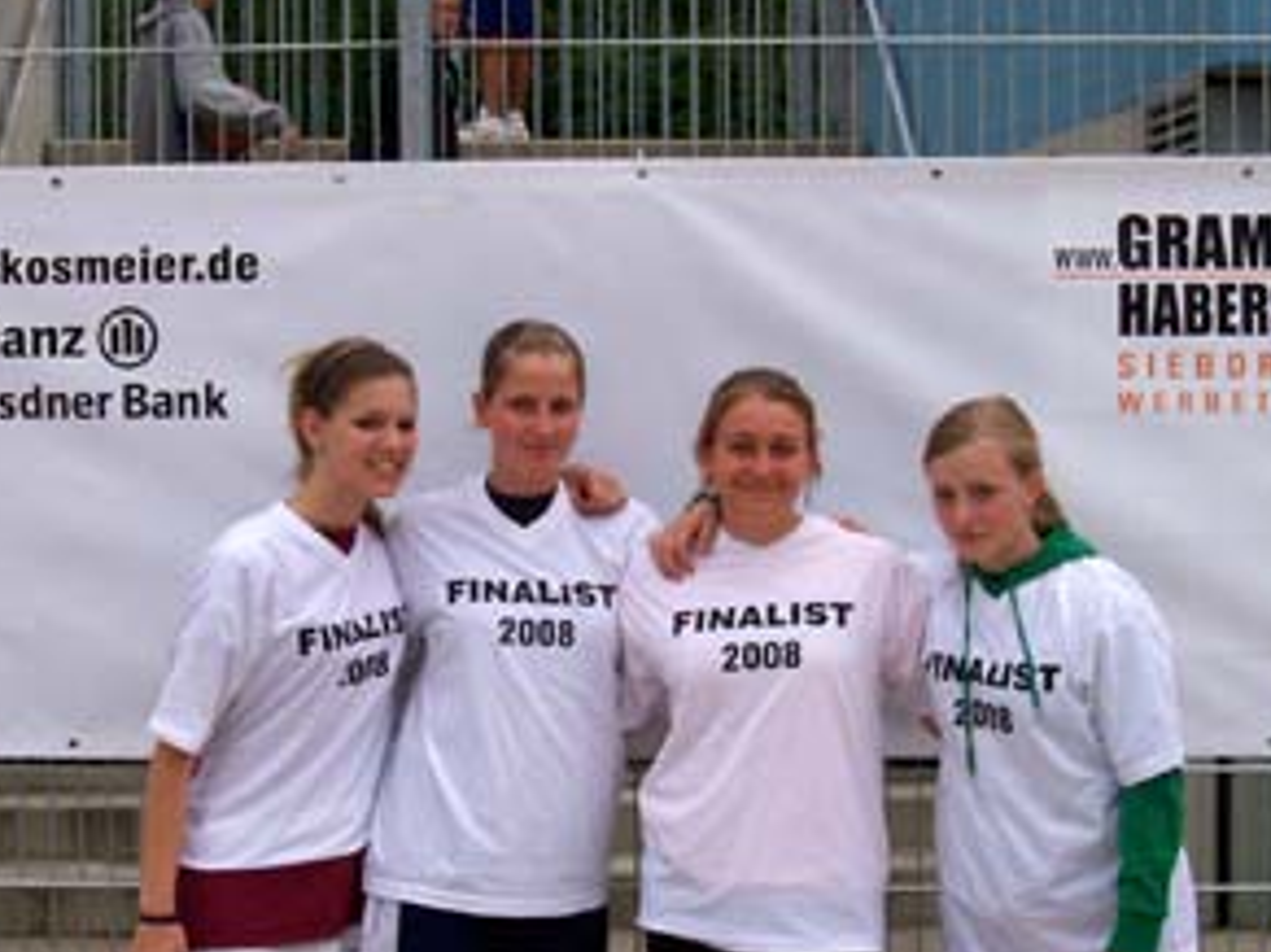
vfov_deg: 18.0
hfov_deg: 23.8
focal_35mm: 82
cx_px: 633
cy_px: 467
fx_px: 3010
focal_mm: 8.7
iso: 80
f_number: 6.1
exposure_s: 1/472
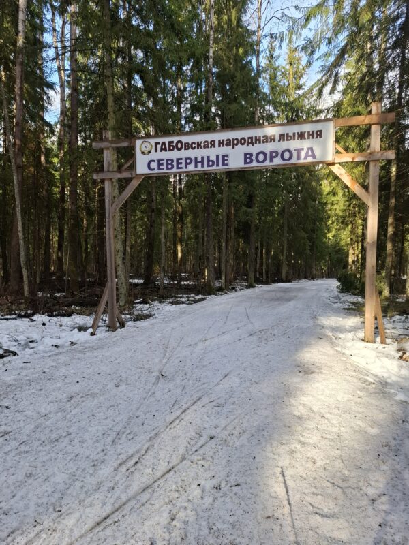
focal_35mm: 23
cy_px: 272
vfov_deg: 73.9
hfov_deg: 58.9
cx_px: 204
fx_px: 362
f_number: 1.8
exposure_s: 1/372
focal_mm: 5.54
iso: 50
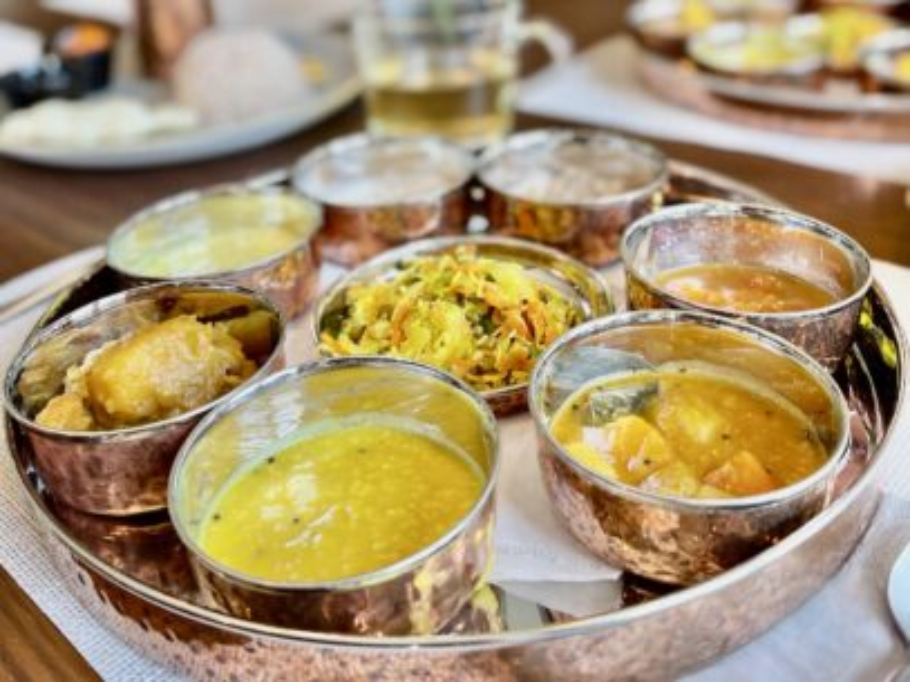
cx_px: 455
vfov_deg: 53.0
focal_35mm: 26
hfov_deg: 67.3
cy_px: 341
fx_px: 683
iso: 125
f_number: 1.6
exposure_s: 1/118
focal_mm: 5.1
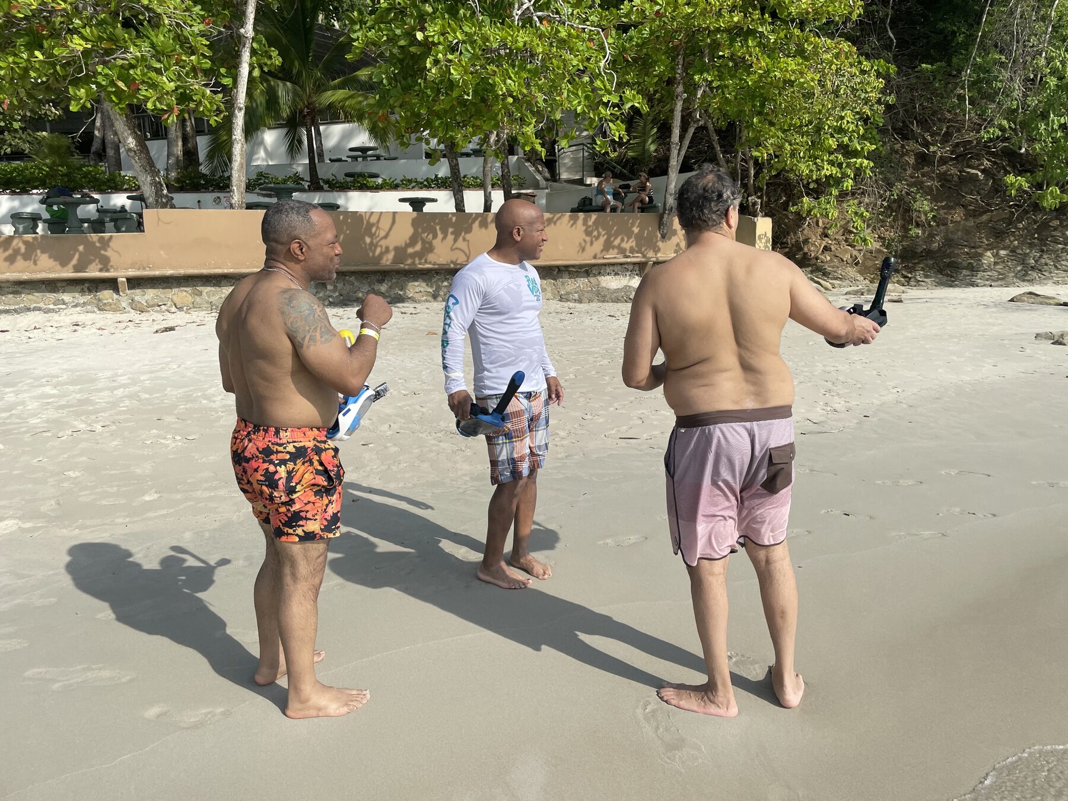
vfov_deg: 53.1
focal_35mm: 26
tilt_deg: -11.4
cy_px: 400
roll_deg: -1.9
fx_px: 802
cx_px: 534
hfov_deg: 67.3
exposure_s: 1/4292
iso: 32
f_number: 1.6
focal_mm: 4.2
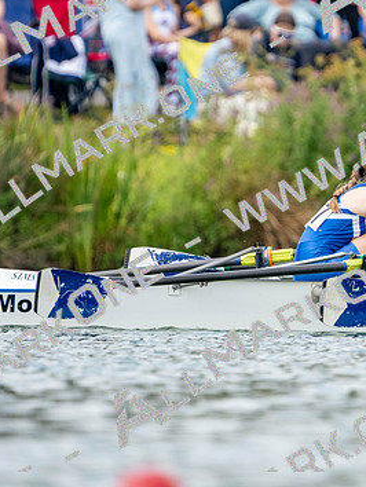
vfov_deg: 1.4
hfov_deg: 1.1
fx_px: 19952
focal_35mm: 1417
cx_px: 394
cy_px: 236
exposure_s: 1/1600
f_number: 6.3
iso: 640
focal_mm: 600
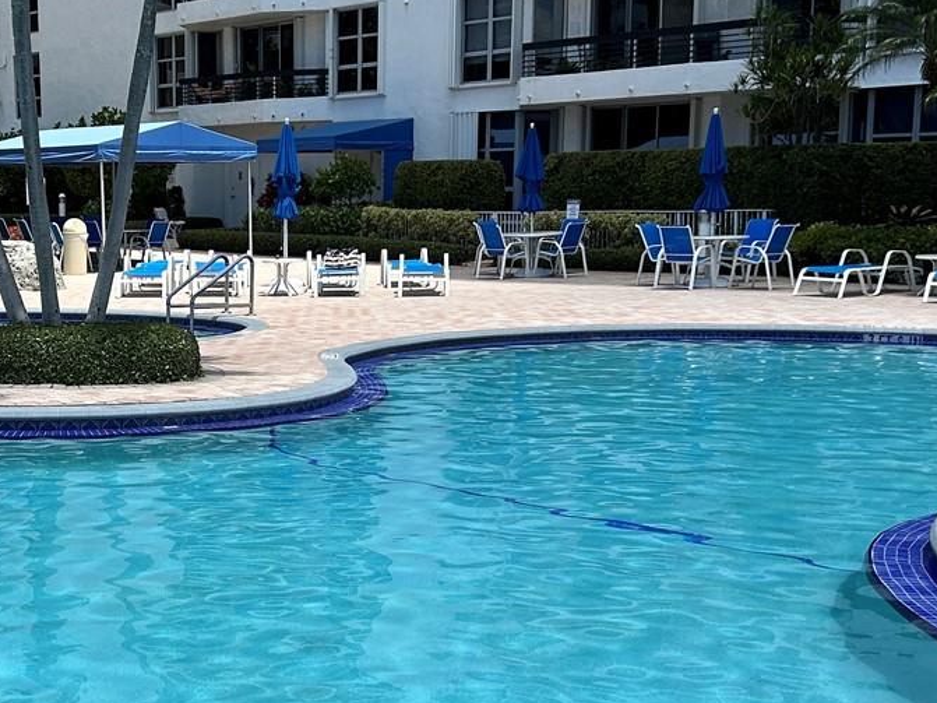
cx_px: 214
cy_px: 475
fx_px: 1678
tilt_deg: -10.6
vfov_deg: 23.5
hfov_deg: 30.6
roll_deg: +0.6
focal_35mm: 62
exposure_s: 1/4274
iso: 50
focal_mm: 5.7
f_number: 1.5
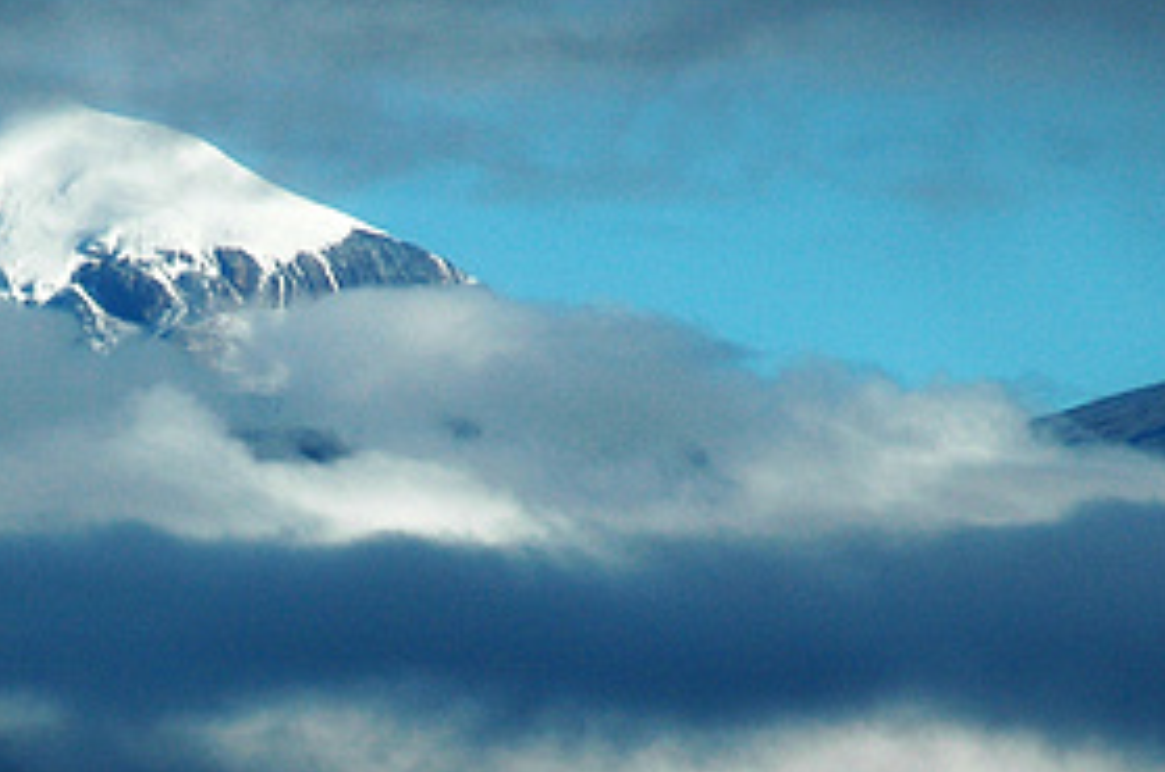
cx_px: 142
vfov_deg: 1.2
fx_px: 36505
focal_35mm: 1130
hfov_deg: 1.8
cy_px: 653
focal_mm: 300
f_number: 7.1
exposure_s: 1/1250
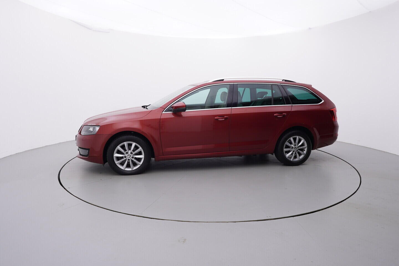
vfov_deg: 56.2
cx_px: 200
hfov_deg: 77.3
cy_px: 133
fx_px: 250
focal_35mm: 22
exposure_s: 1/80
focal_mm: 15
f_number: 5
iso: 200
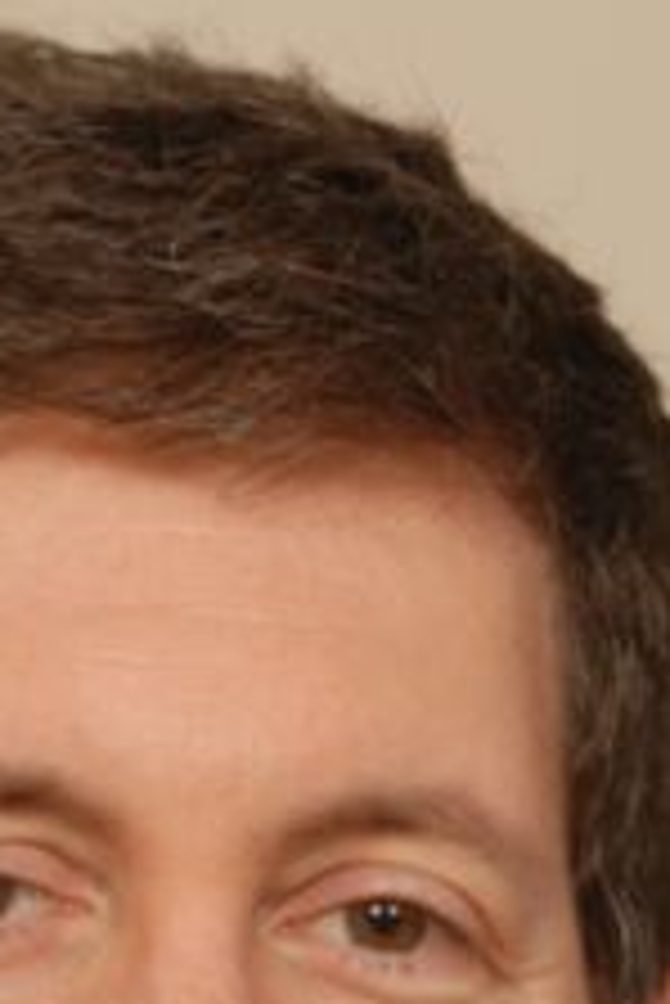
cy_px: 1324
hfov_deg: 2.1
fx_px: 18005
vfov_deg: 3.2
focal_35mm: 646
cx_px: 135
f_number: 9
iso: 100
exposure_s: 1/80
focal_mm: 150
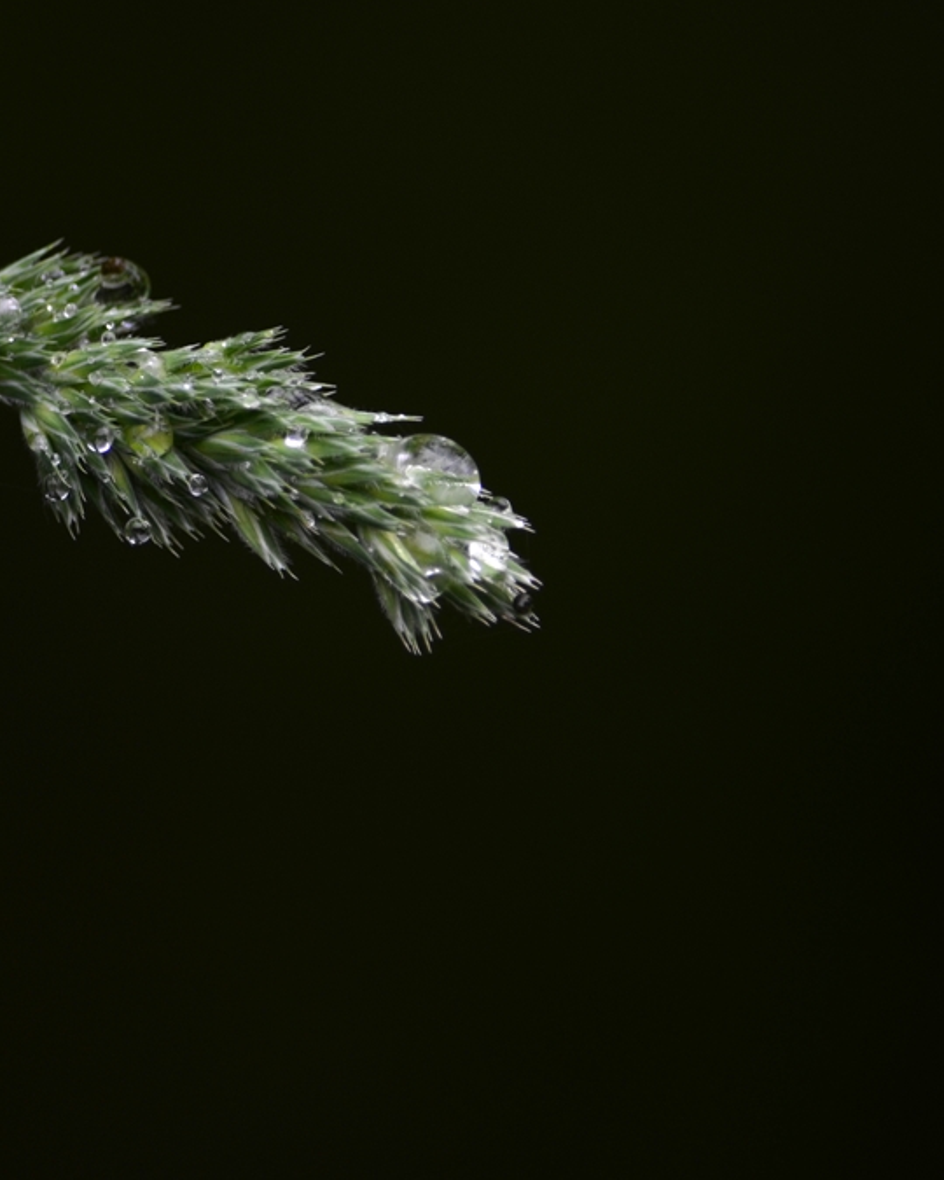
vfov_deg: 3.0
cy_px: 591
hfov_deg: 2.4
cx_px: 434
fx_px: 22316
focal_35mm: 639
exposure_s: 1/320
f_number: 5.6
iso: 400
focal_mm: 300
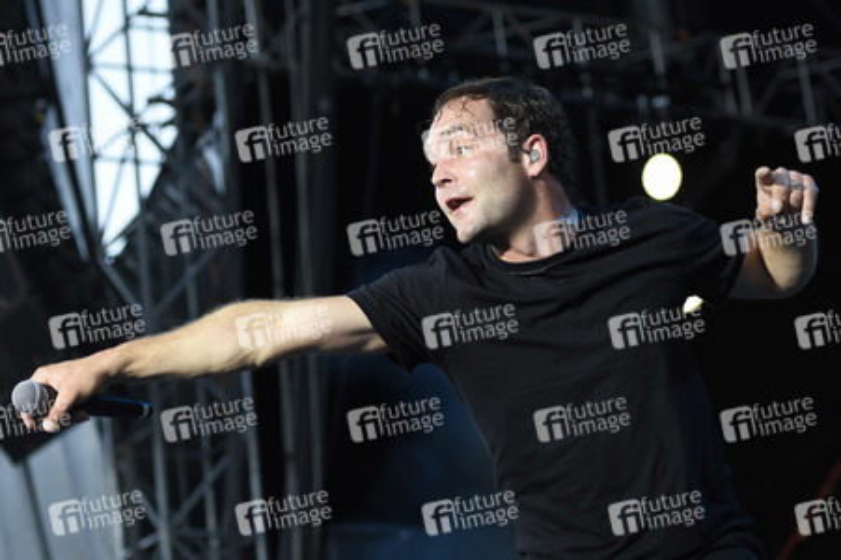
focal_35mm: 105
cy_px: 280
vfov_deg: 13.0
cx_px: 420
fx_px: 2451
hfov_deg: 19.5
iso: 400
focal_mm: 70
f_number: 3.2
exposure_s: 1/500
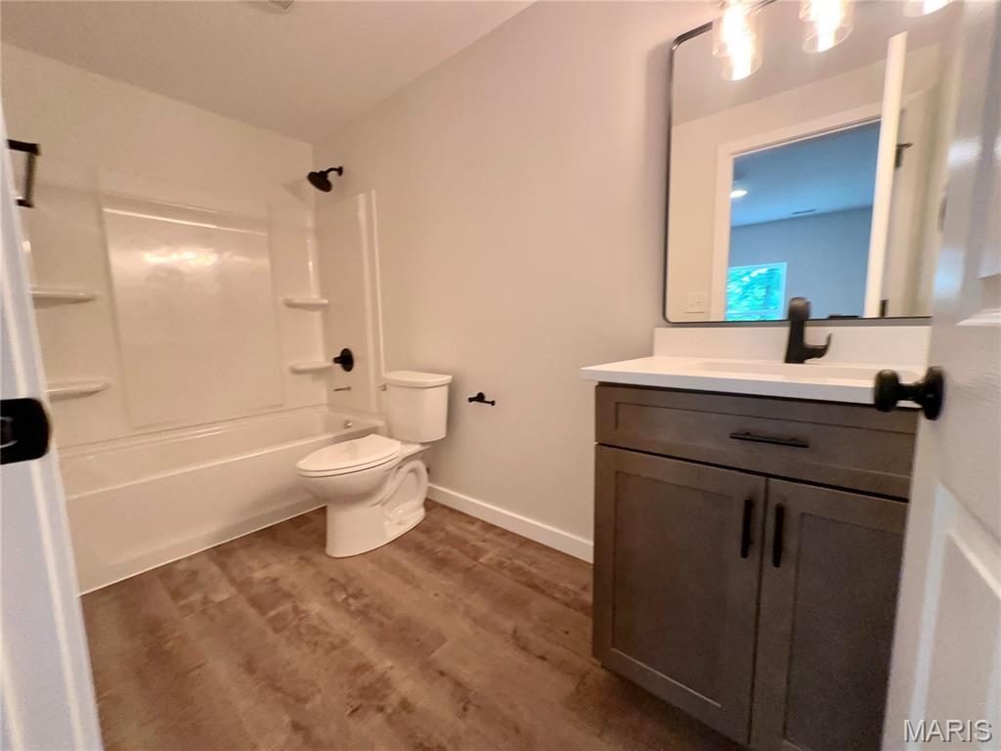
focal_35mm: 14
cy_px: 376
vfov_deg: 85.7
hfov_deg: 102.1
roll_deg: +0.9
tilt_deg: -9.3
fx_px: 405
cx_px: 500
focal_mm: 2.22
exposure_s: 1/60
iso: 320
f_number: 2.2
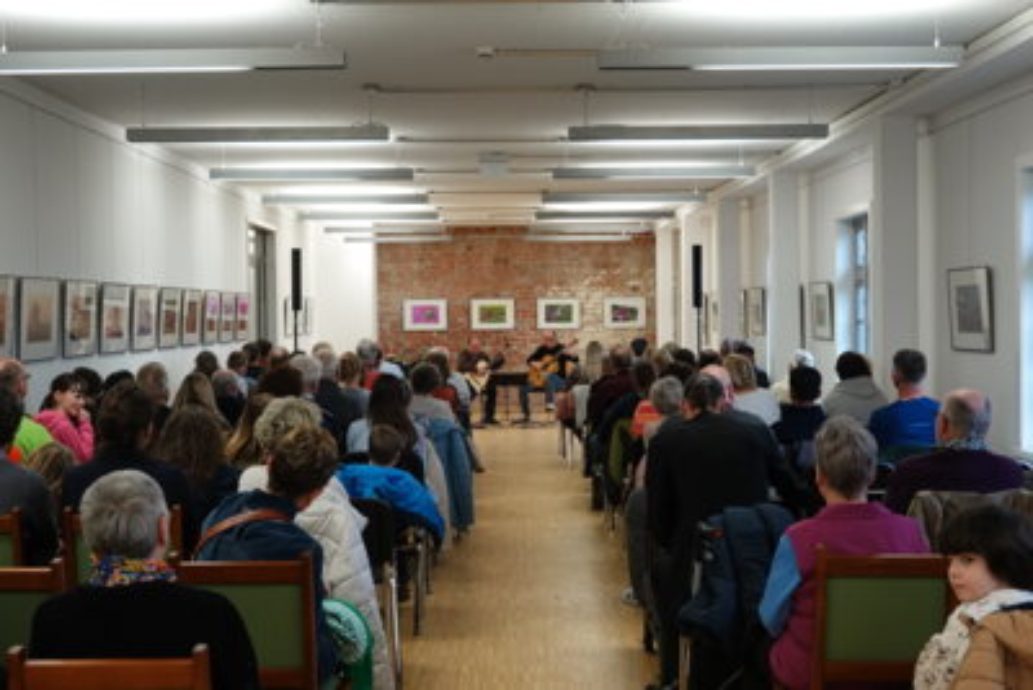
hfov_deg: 41.1
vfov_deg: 28.1
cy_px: 345
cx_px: 516
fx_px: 1378
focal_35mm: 48
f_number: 3.2
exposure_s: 1/50
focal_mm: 17.55
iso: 400
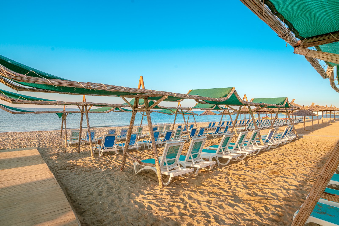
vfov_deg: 67.4
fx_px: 170
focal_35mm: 18
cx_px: 170
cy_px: 113
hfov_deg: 90.0
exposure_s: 1/80
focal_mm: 18
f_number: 8
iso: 100
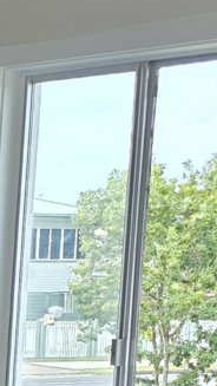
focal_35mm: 147
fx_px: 1503
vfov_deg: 14.1
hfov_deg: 7.7
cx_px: -302
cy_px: 475
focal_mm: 6.3
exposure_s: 1/100
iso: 25
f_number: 1.7
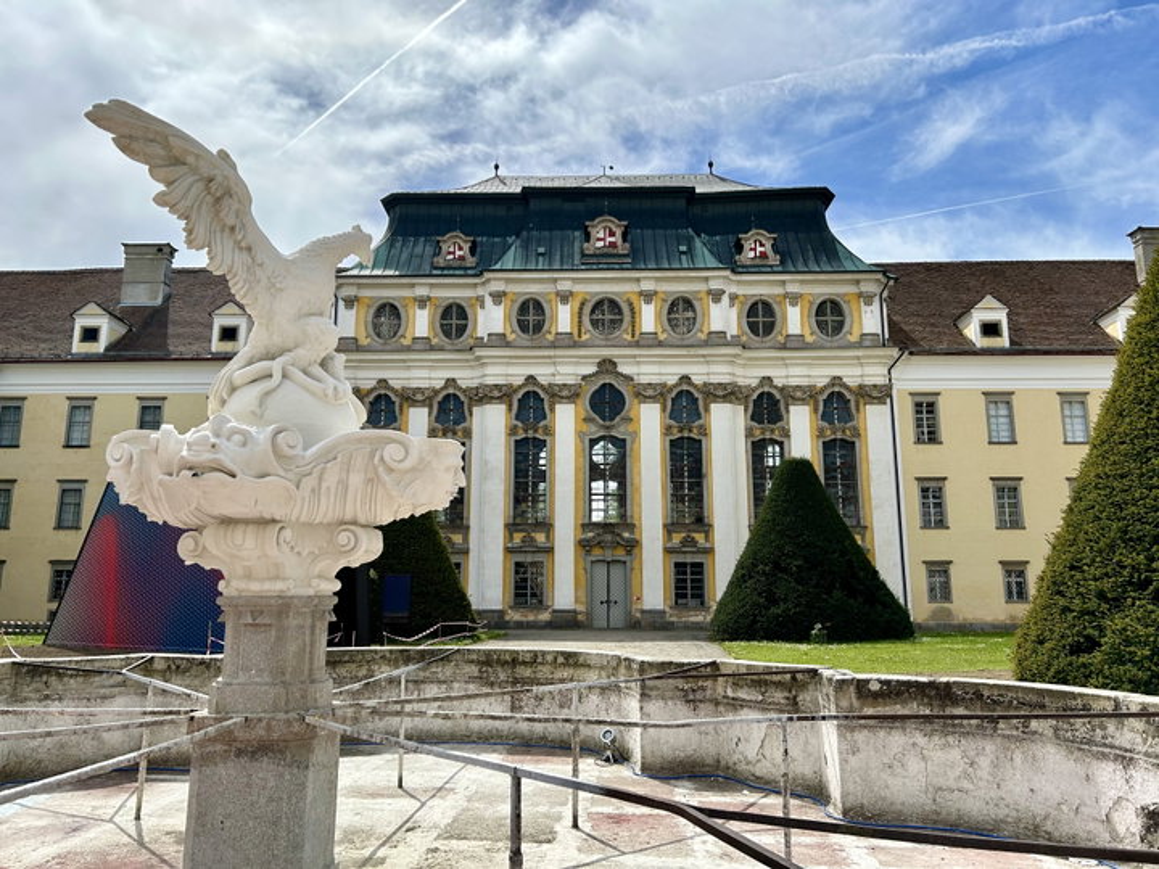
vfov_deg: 53.1
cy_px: 434
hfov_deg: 67.3
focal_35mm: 26
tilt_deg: +10.7
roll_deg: -0.2
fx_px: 871
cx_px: 580
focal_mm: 5.7
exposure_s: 1/4831
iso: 50
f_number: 1.5
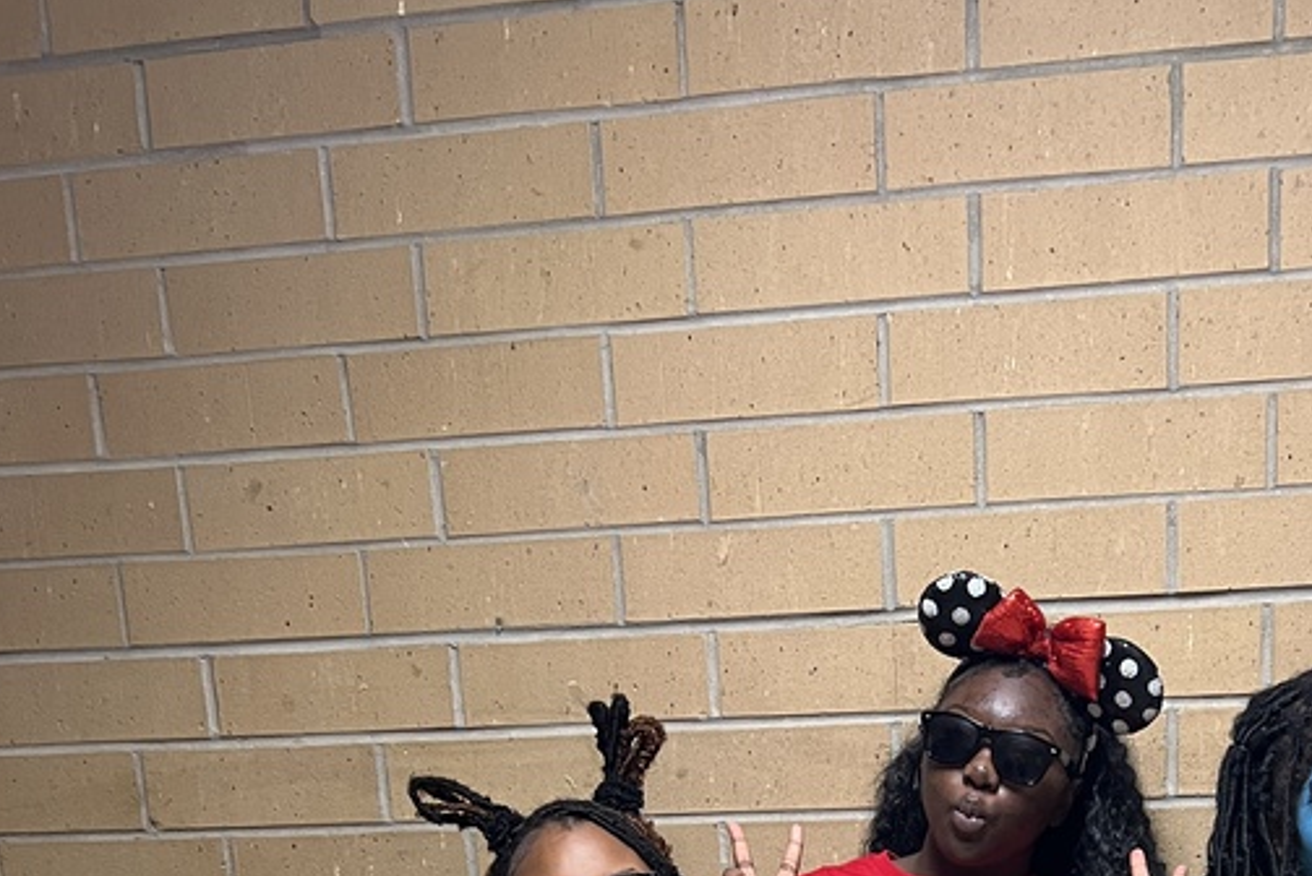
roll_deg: +2.8
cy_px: 1317
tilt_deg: -14.4
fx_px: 2006
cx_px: 960
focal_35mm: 55
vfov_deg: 20.9
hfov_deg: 35.5
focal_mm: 5.7
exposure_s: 1/60
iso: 250
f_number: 1.5
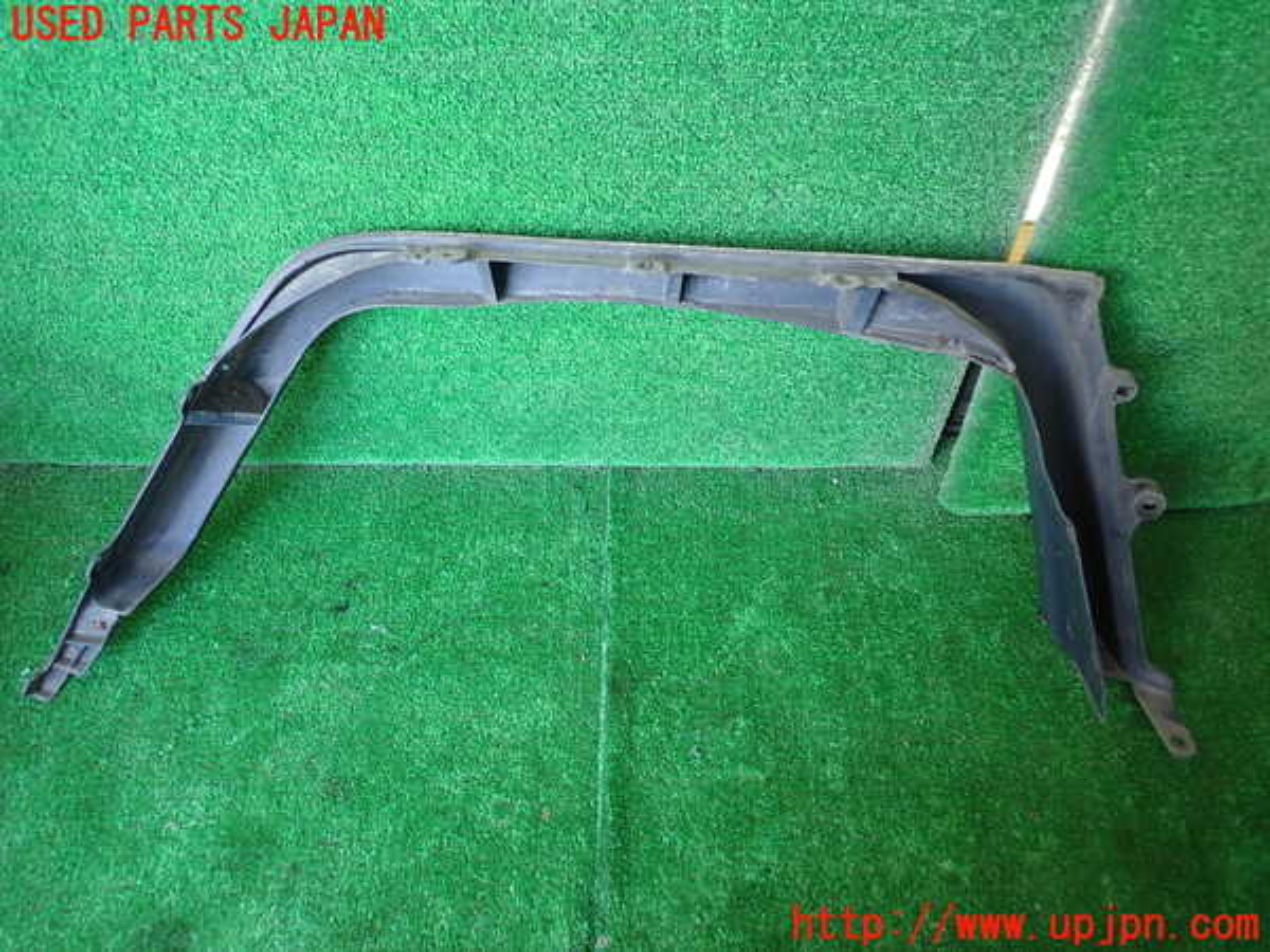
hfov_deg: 69.4
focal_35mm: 25
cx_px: 635
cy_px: 476
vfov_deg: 54.9
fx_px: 917
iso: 200
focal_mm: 4.5
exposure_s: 1/40
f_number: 2
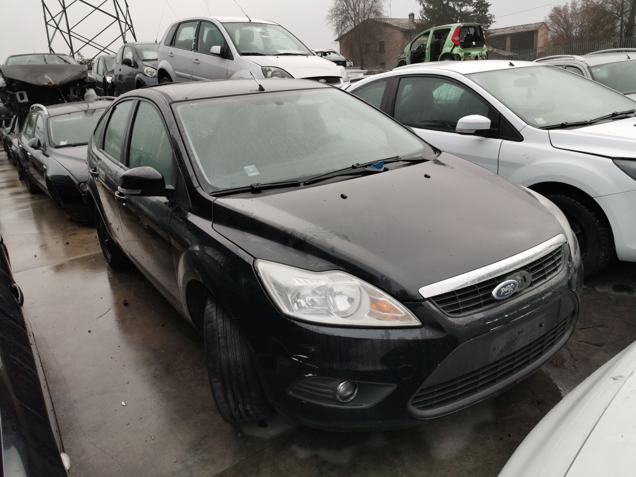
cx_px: 318
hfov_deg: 65.3
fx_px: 496
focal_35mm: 27
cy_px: 238
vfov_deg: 51.4
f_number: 1.8
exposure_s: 1/705
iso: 50
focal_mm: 5.58
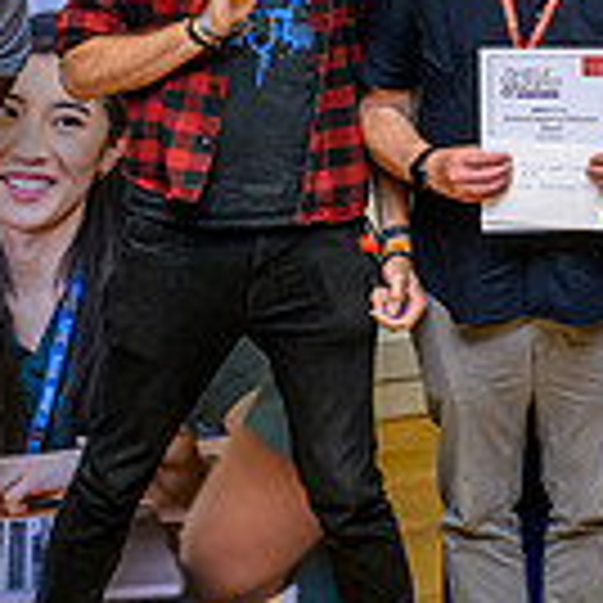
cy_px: 52
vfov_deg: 13.2
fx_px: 2582
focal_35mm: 131
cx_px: 598
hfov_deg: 13.2
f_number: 3.5
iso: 2500
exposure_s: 1/200
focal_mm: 35
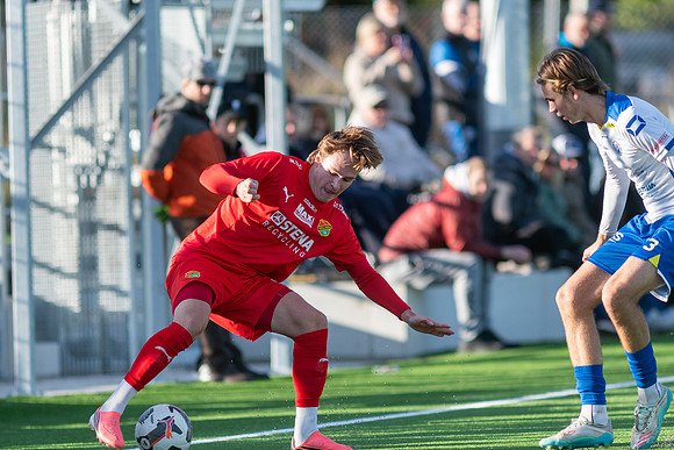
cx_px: 337
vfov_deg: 3.0
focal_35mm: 460
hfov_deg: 4.5
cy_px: 225
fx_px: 8611
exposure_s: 1/2000
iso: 280
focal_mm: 300
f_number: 3.2
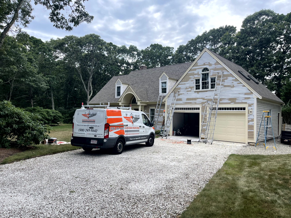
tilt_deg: +1.5
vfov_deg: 53.1
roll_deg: -1.8
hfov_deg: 67.3
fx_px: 219
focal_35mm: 26
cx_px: 146
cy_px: 109
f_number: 1.6
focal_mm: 5.1
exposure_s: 1/1439
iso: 32
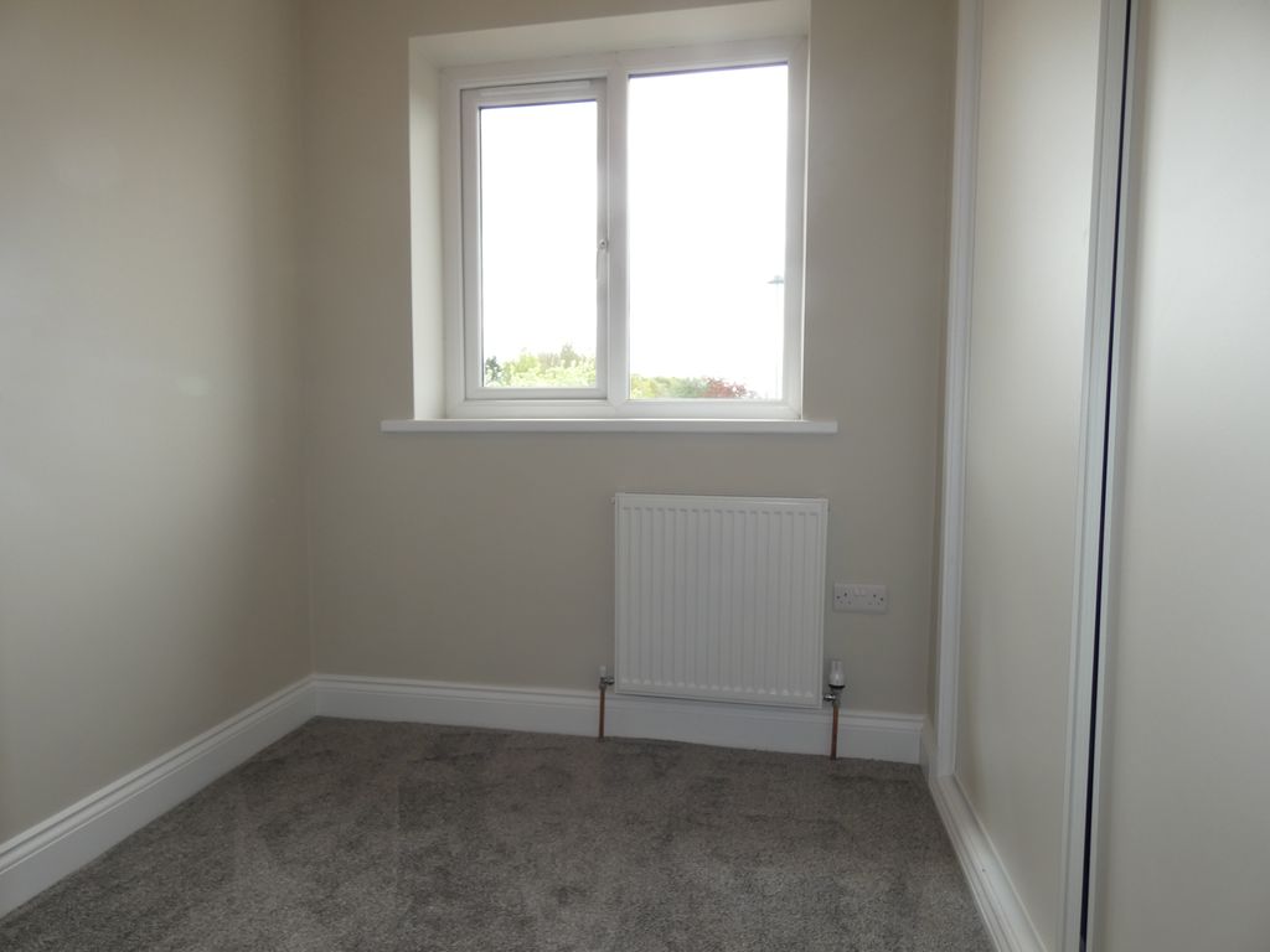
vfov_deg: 66.0
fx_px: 734
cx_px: 635
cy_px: 476
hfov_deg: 81.7
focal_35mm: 20
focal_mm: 3.6
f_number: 2.8
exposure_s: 1/125
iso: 80
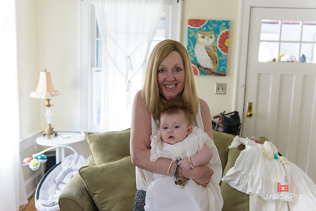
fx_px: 307
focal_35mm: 35
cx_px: 158
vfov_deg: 37.9
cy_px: 106
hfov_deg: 54.4
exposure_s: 1/125
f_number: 3.2
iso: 1600
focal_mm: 35
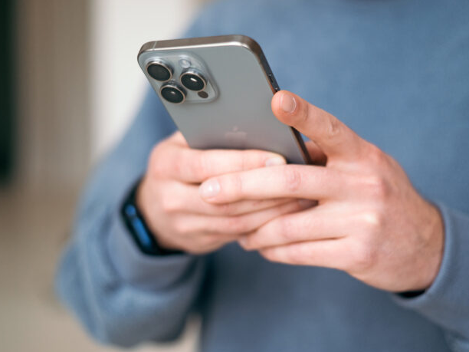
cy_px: 178
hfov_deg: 34.9
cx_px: 234
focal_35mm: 55
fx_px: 745
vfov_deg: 26.6
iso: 500
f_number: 2.2
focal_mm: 50
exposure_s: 1/125
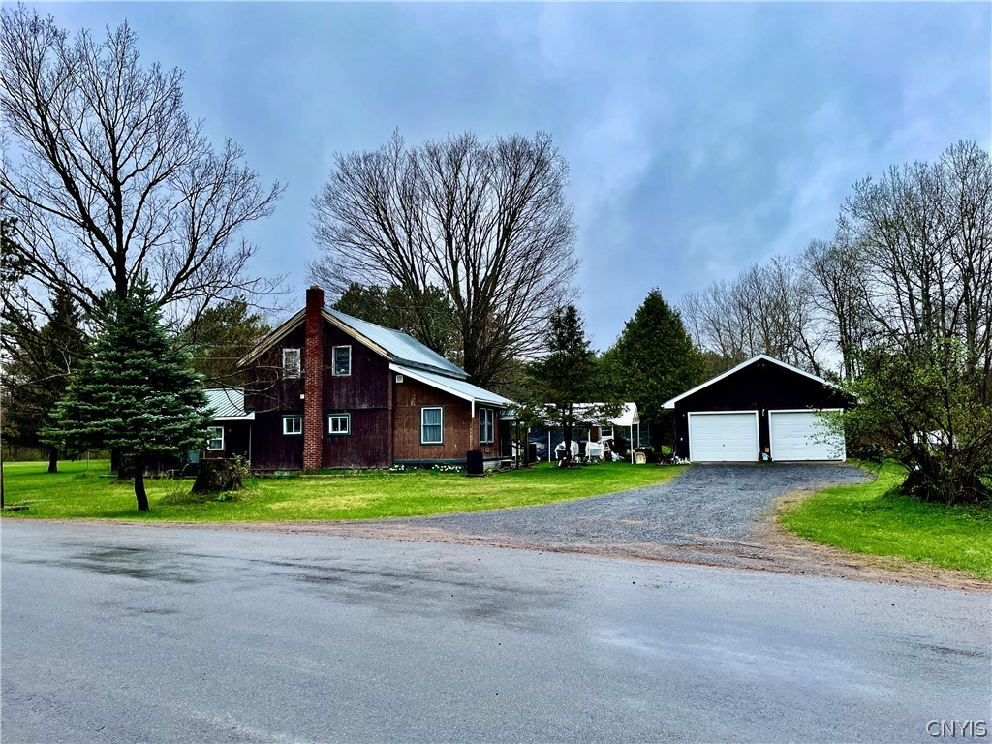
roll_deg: +1.1
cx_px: 496
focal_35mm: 26
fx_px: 745
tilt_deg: +4.8
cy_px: 372
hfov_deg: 67.3
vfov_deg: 53.1
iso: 50
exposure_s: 1/1125
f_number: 1.6
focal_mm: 4.2
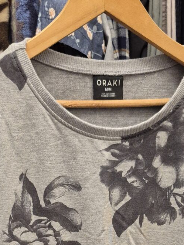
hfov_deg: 20.7
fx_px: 503
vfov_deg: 25.0
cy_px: 284
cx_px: 108
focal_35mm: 71
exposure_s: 1/120
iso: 640
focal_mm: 5.4
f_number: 1.8
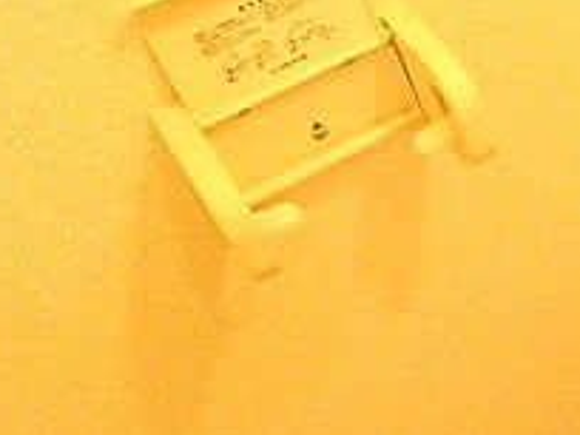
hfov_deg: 24.9
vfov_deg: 22.2
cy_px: 176
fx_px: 1106
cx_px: 785
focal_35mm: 66
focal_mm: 3.7
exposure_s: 1/25
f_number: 3.5
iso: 800
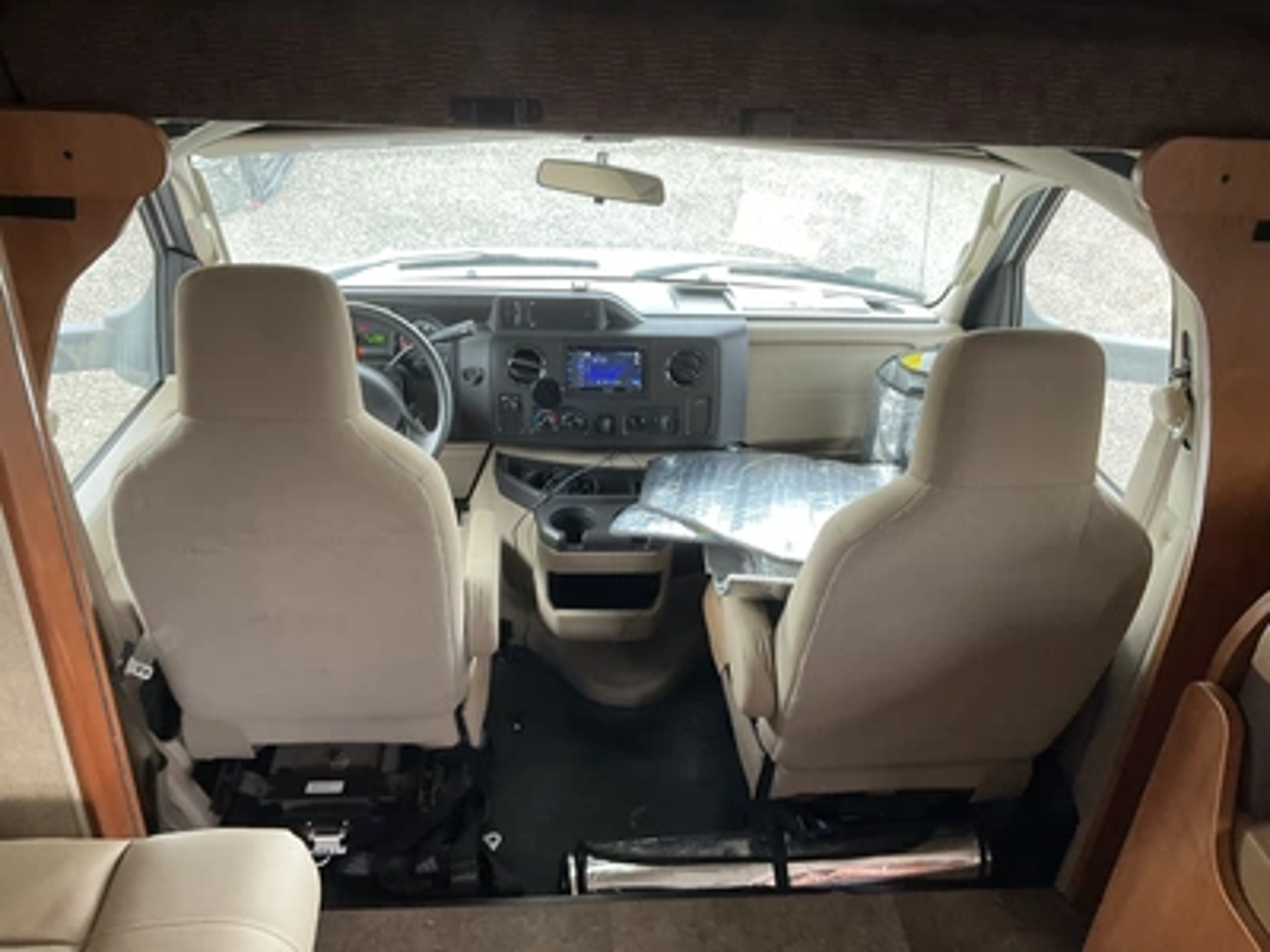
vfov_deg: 48.2
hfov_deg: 61.7
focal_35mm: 29
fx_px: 1064
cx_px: 635
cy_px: 476
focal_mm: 3
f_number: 1.8
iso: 64
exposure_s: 1/81
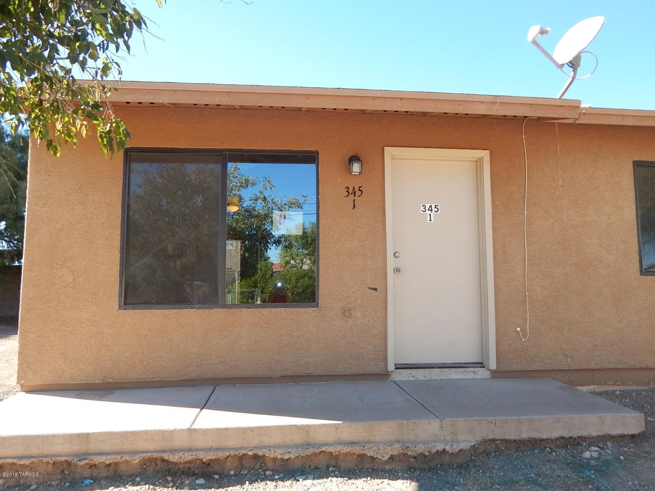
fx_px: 473
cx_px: 328
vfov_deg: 54.9
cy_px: 246
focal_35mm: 25
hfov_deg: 69.4
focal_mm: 4.5
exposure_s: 1/400
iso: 125
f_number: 3.1
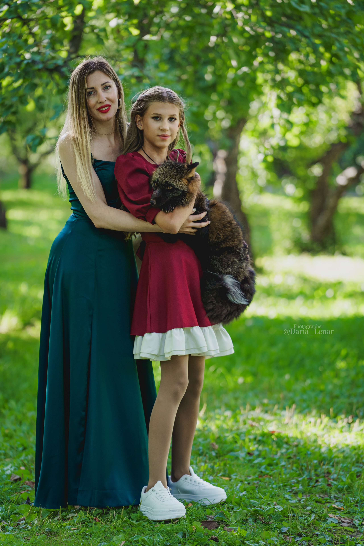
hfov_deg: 11.2
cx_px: 182
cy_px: 273
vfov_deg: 16.7
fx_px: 1861
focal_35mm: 123
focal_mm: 122.7
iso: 640
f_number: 2.8
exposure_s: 1/800
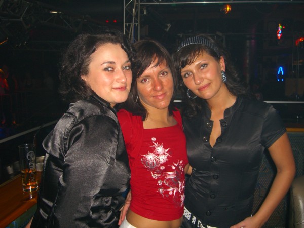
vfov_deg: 37.7
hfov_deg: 49.0
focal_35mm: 38
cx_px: 152
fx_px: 334
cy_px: 114
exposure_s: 1/60
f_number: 2.8
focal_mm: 7.9
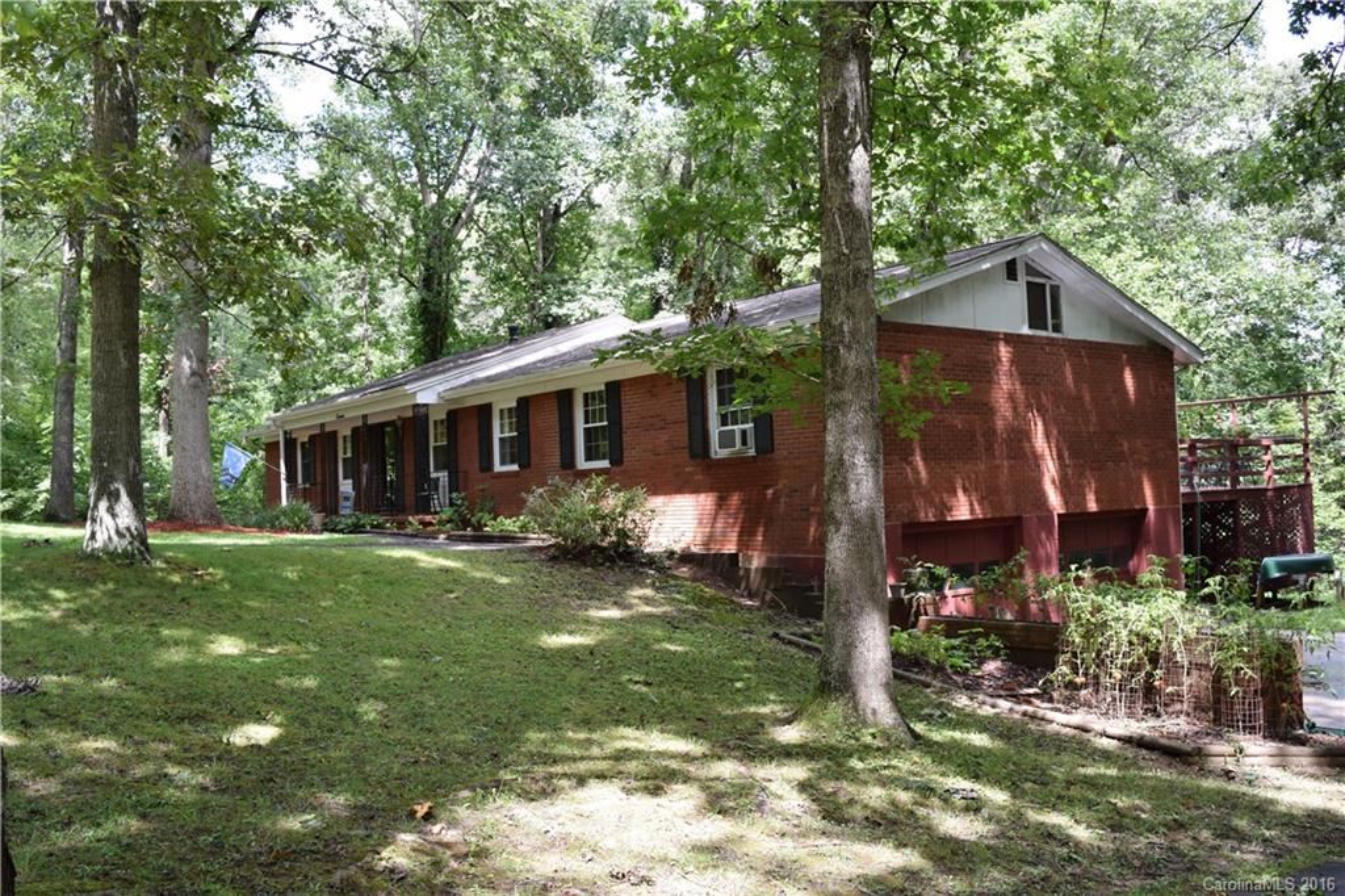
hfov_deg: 59.5
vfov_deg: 41.7
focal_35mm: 32
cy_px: 448
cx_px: 672
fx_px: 1176
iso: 400
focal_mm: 21
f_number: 5.6
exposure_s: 1/125
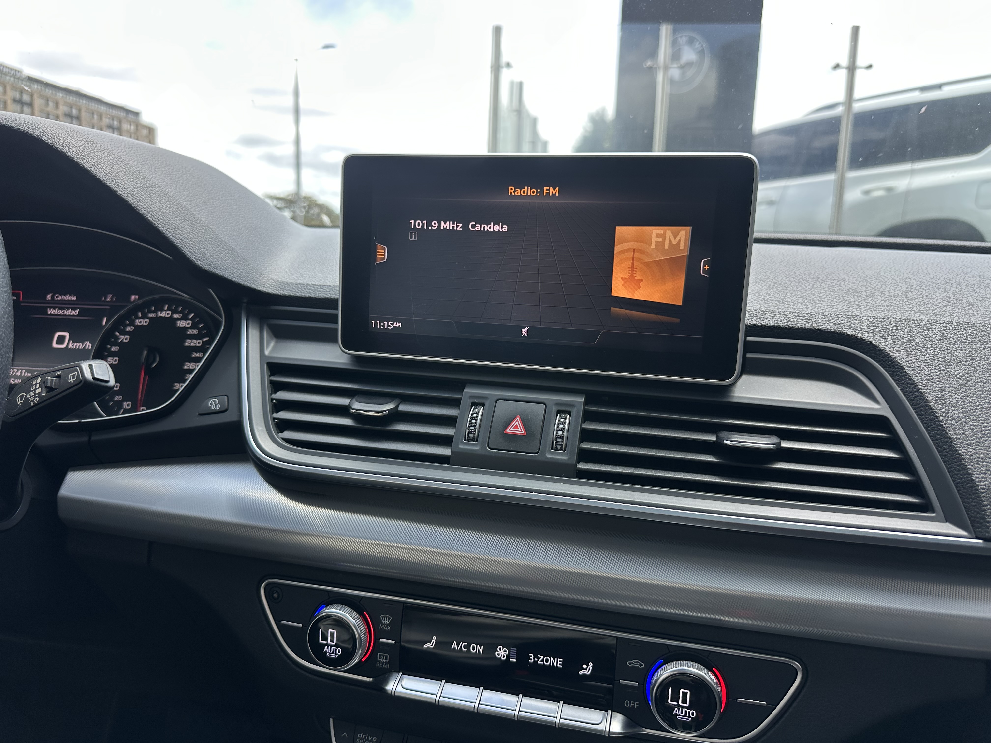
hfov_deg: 71.6
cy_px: 372
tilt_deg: -9.7
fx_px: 687
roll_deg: -2.6
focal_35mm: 24
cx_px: 496
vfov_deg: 56.8
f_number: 1.78
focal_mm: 6.86
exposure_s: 1/199
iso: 80
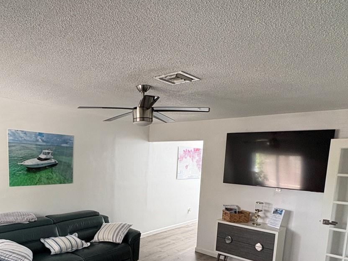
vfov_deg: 49.4
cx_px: 134
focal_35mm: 27
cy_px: 195
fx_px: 271
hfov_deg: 64.5
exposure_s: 1/60
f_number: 2.2
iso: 200
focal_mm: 2.22
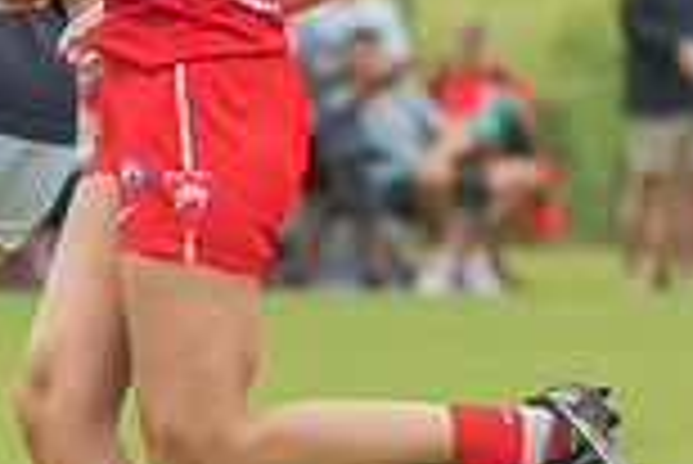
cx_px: -1024
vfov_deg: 0.8
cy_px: -113
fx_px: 33892
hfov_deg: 1.2
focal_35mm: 1759
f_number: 5.3
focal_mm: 220
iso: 560
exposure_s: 1/1250
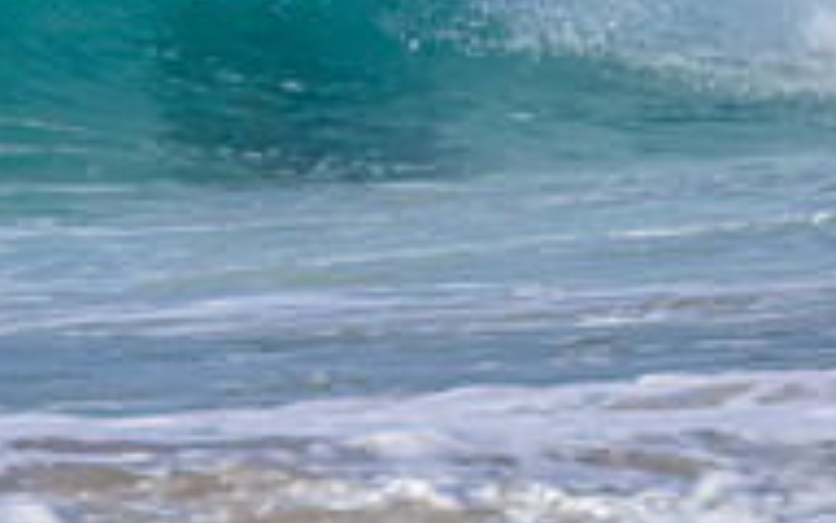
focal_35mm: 3175
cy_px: -74
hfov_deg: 0.7
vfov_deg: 0.4
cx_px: 460
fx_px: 72338
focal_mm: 800
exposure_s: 1/2000
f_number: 11
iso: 640
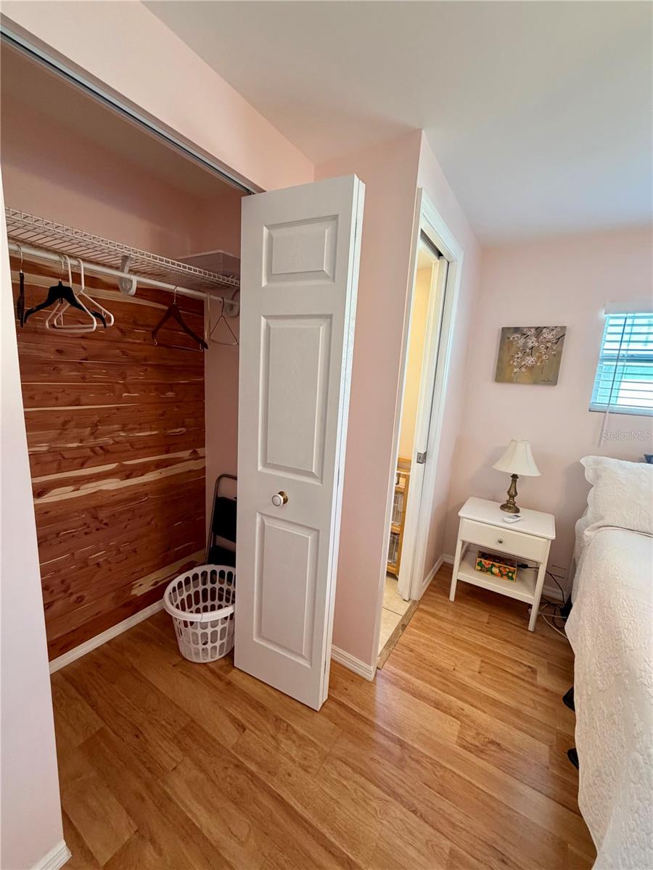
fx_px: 352
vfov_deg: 102.1
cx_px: 326
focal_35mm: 14
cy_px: 435
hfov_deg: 85.7
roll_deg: -3.5
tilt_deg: -9.6
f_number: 2.2
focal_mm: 2.22
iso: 320
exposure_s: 1/120
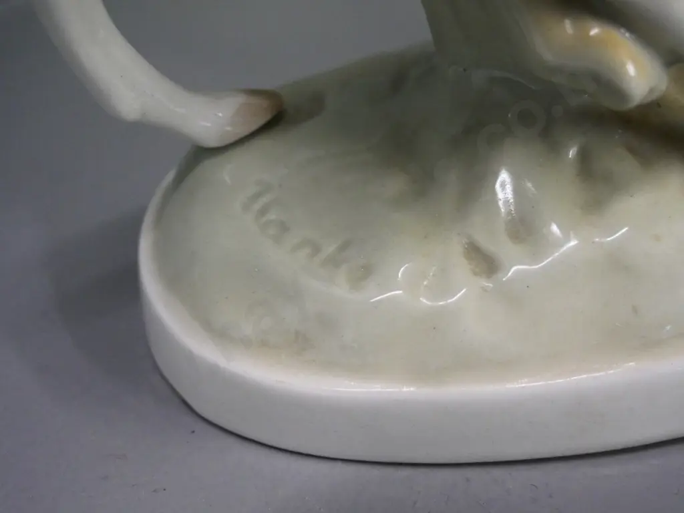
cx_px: 342
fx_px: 869
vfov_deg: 32.9
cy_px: 256
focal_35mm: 44
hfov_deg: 42.9
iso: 3200
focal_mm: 22
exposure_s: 1/160
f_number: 4.2
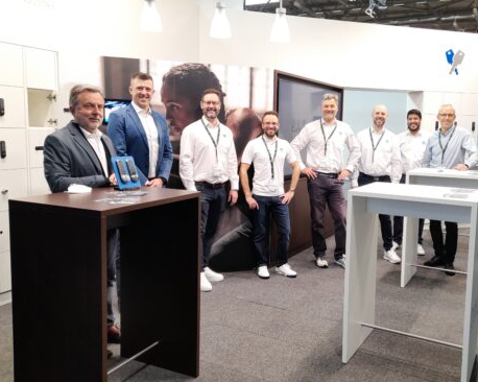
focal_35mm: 32
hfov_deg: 55.3
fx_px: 453
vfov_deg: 45.7
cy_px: 178
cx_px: 284
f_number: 2
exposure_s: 1/50
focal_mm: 4.6
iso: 100
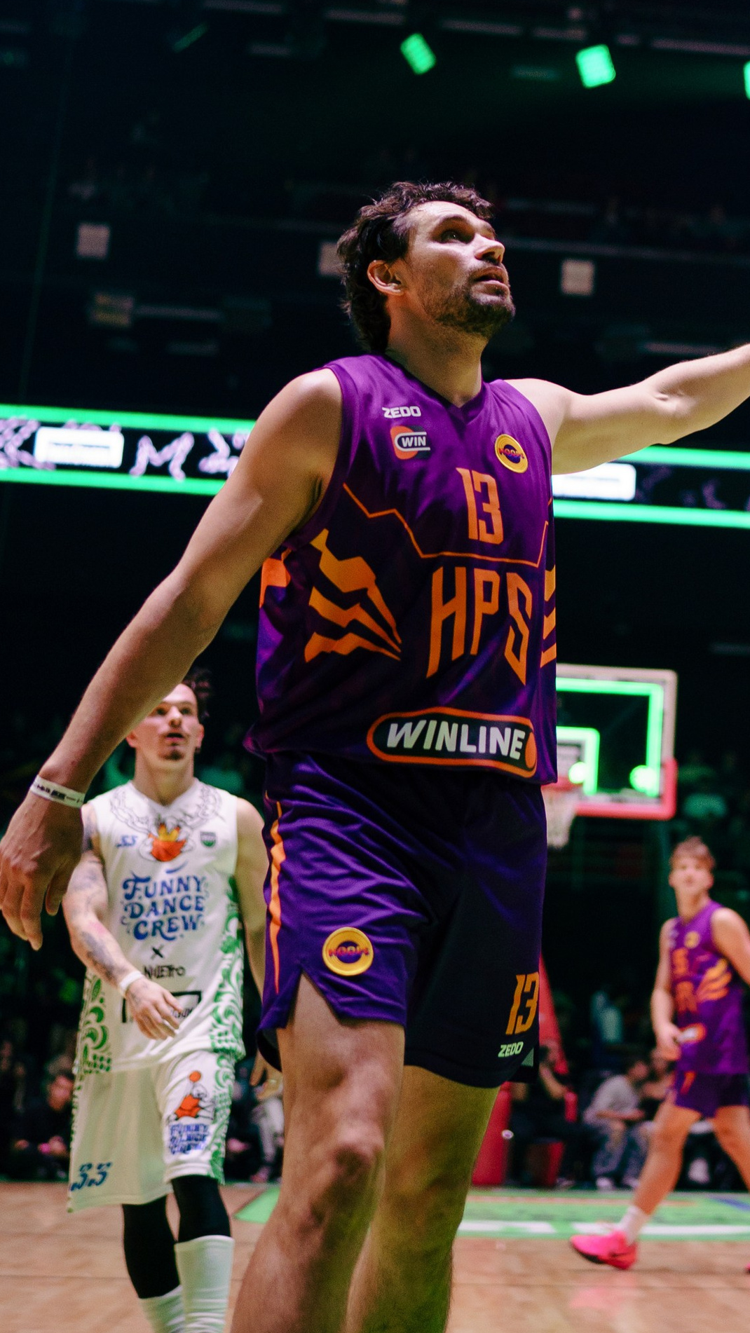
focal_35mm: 74
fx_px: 2616
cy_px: 285
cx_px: 824
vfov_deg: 28.1
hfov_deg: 15.9
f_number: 1.4
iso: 500
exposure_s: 1/800
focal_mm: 35
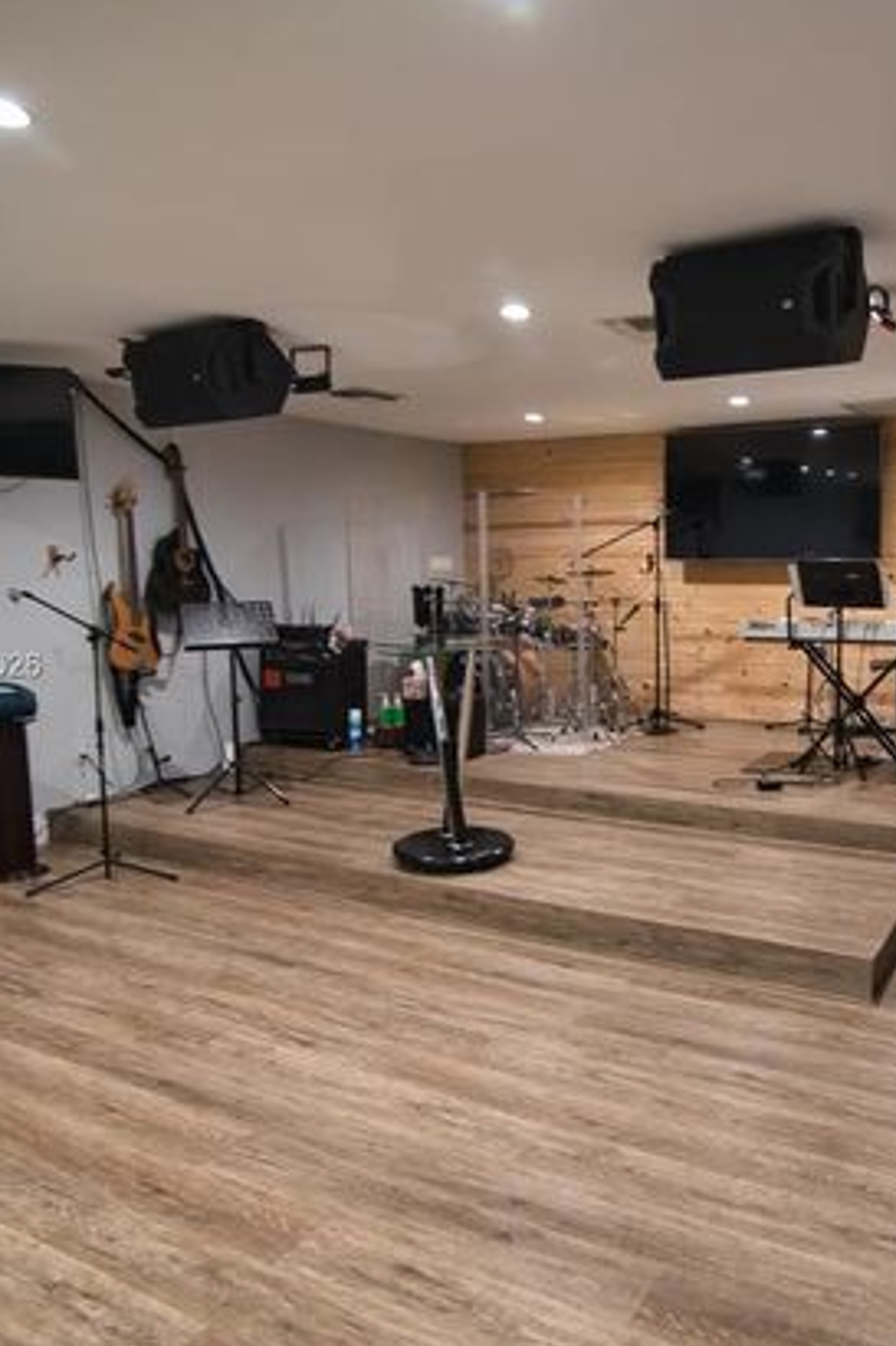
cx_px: 683
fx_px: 934
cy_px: 668
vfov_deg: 71.5
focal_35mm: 25
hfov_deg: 49.0
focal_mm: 16
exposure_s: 1/10
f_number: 2.8
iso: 160
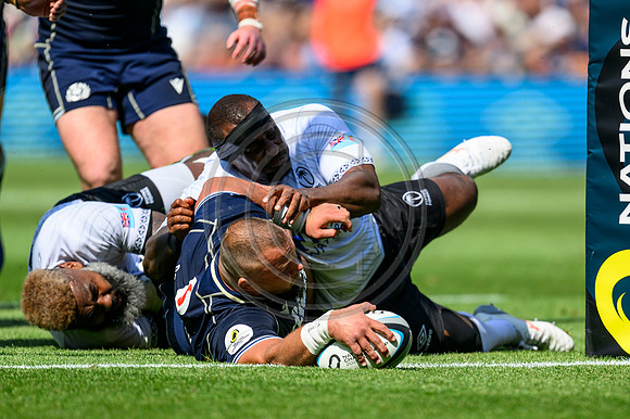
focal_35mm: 575
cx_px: 449
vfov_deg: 2.4
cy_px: 258
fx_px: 10063
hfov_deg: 3.6
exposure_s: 1/4000
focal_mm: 400
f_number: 2.8
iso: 250
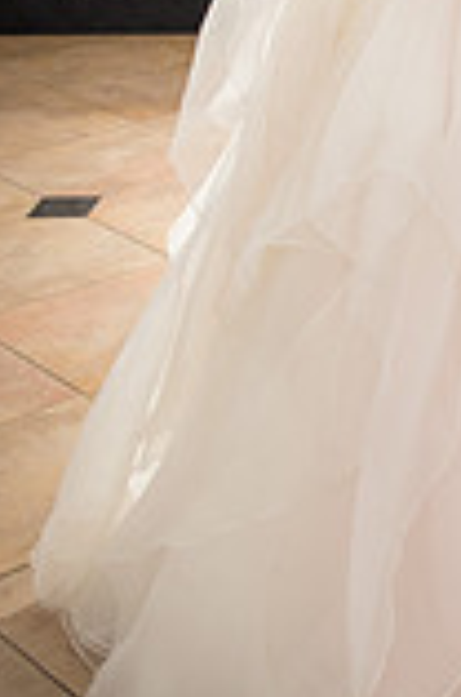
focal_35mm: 92
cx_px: 645
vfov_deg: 21.6
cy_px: 44
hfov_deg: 14.1
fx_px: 1775
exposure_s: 1/125
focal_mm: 32
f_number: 5.6
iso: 800
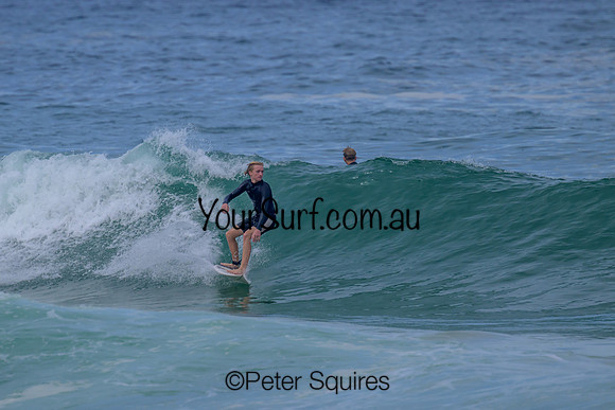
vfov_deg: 1.5
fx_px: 15563
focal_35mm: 911
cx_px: 281
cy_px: 213
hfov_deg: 2.3
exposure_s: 1/2000
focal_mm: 800
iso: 720
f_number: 11
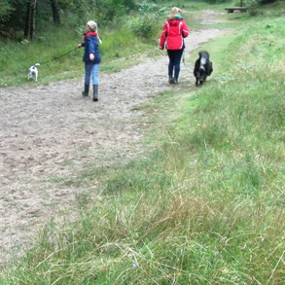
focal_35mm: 67
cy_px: 78
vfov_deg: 25.5
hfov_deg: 25.6
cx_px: 92
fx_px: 624
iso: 100
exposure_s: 1/100
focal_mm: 6.42
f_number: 3.6
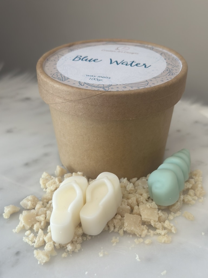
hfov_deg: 30.3
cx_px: 104
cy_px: 139
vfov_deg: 39.7
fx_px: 385
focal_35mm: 48
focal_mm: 6.86
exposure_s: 1/68
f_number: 1.78
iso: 125
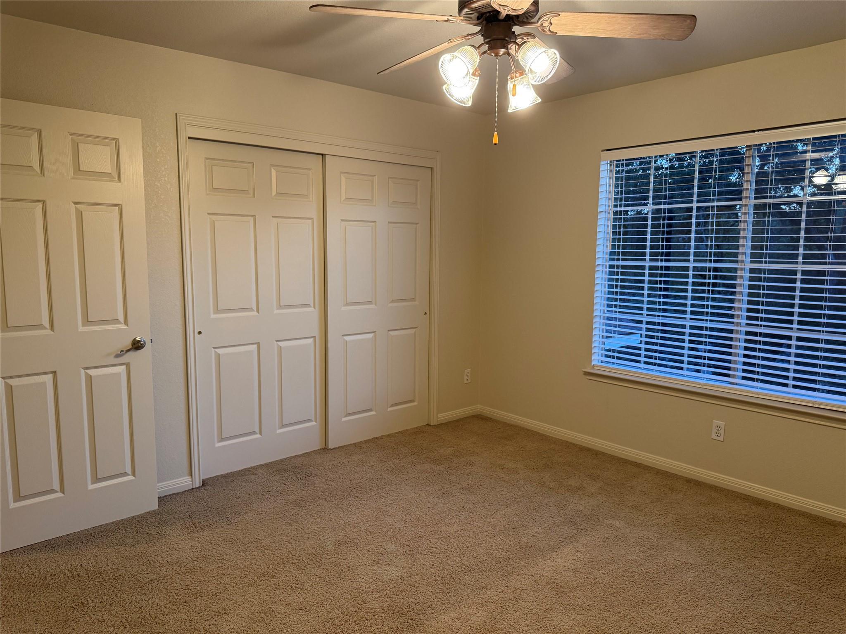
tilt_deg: -7.0
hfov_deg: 71.6
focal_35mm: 24
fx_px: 587
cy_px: 317
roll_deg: -0.2
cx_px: 423
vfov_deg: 56.8
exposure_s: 1/60
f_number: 1.78
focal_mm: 6.76
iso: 250
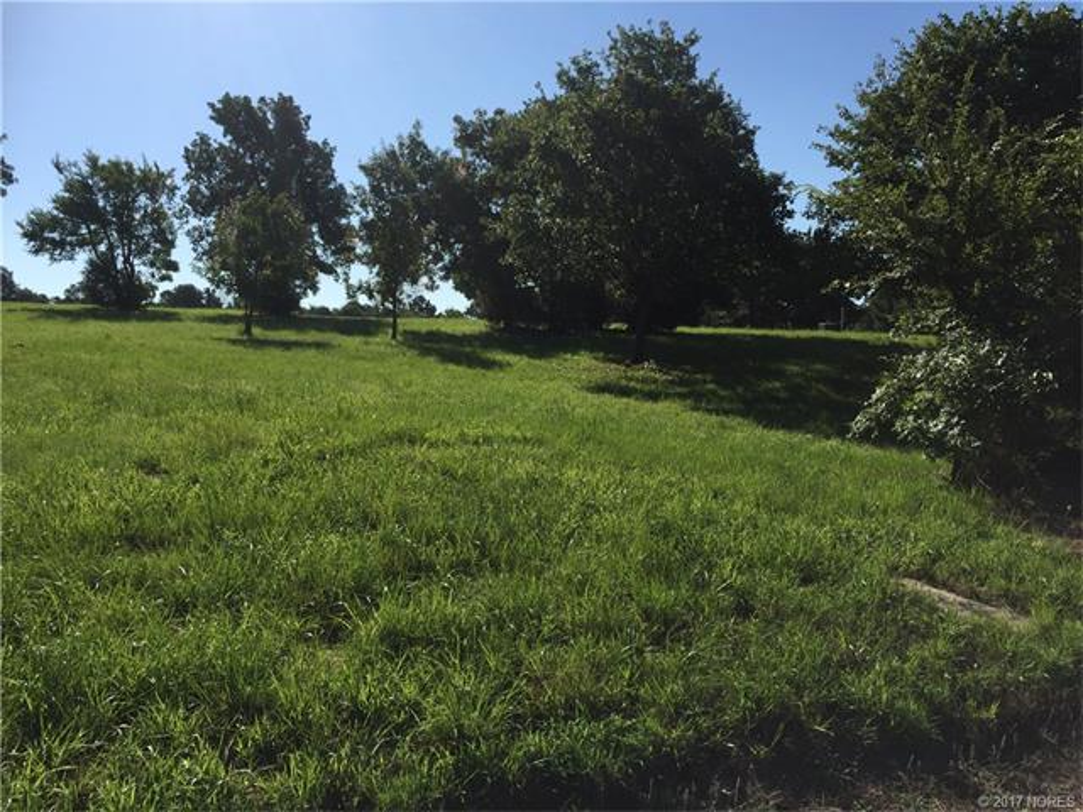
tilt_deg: -2.4
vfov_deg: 48.2
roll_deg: -1.2
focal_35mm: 29
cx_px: 542
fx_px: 907
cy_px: 406
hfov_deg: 61.7
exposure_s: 1/2639
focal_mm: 4.15
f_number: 2.2
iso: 32
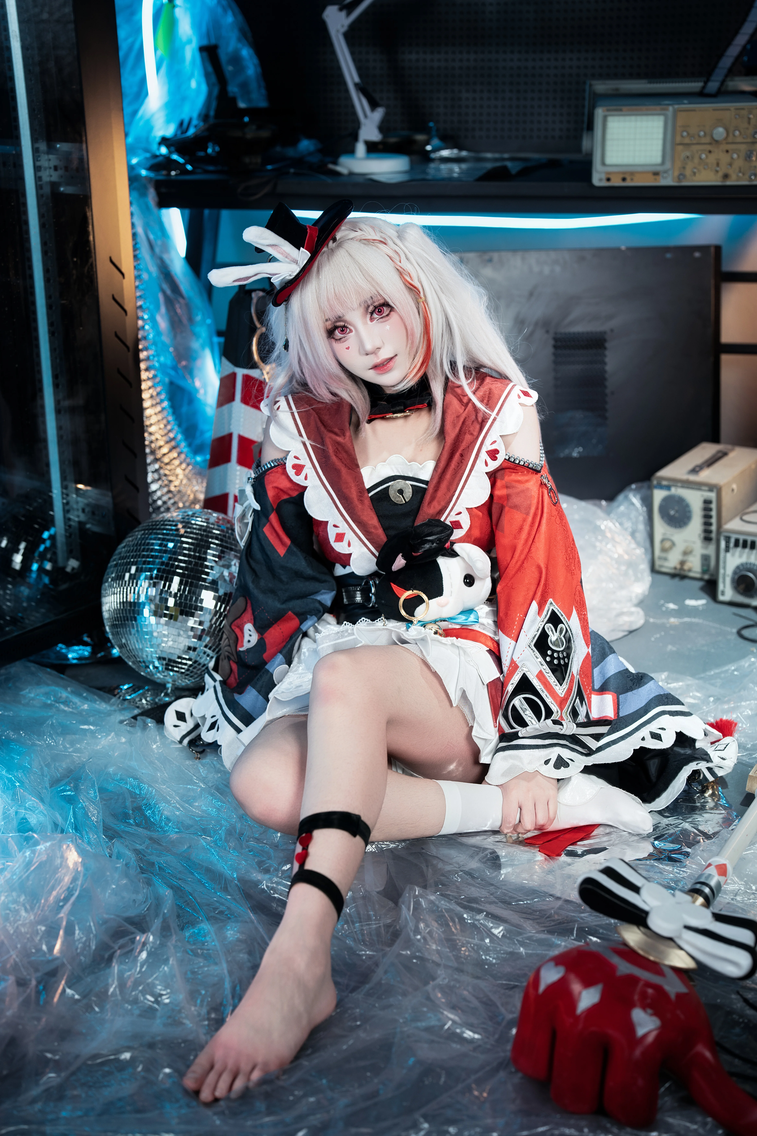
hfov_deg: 27.0
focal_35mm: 50
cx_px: 378
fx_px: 1577
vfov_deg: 39.6
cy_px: 568
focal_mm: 50
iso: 160
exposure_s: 1/100
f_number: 2.8
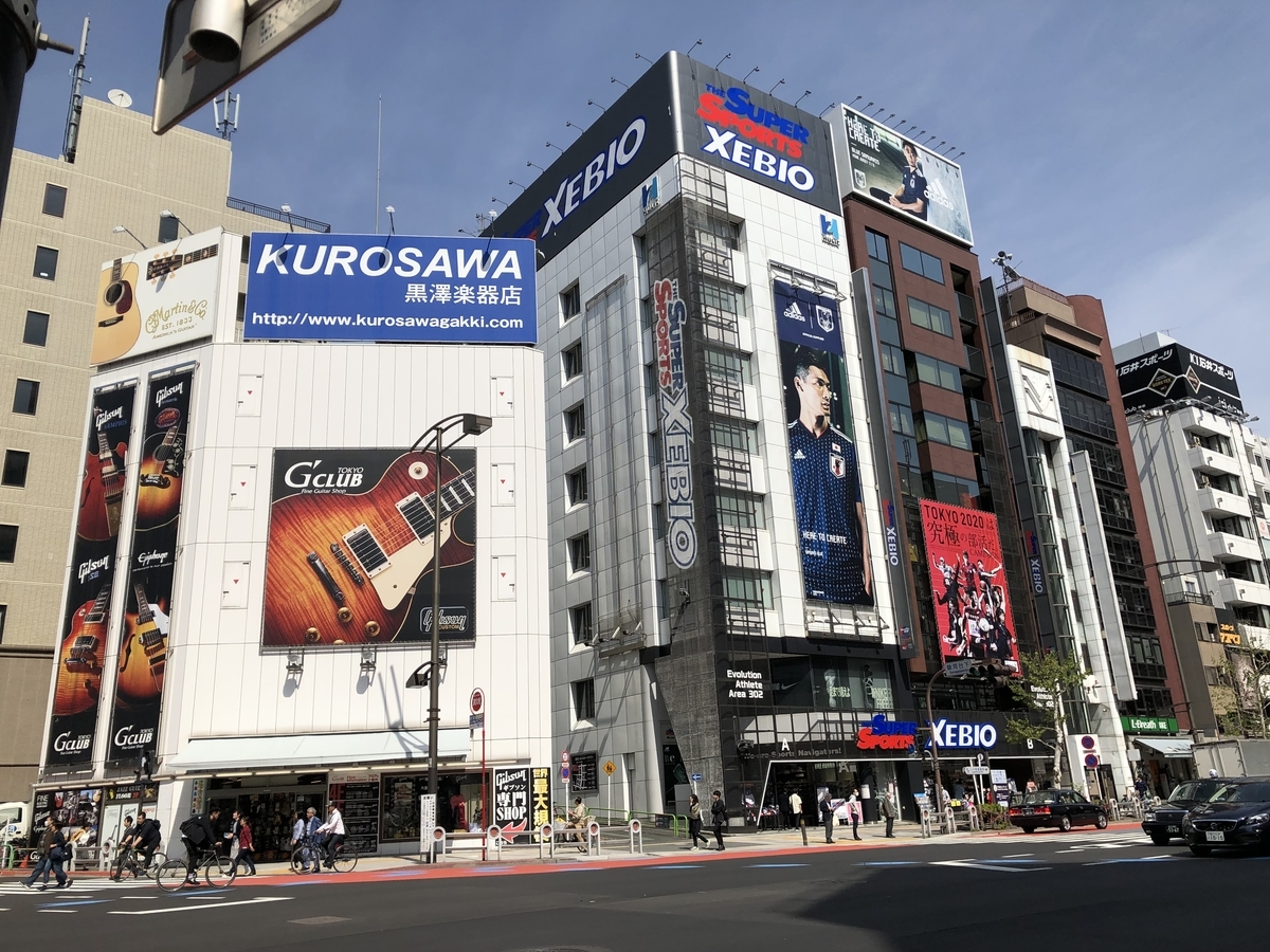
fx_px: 1027
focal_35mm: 28
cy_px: 476
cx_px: 635
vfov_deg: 49.7
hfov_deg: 63.4
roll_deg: +5.0
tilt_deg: +19.9
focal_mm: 4
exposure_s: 1/3472
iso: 25
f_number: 1.8
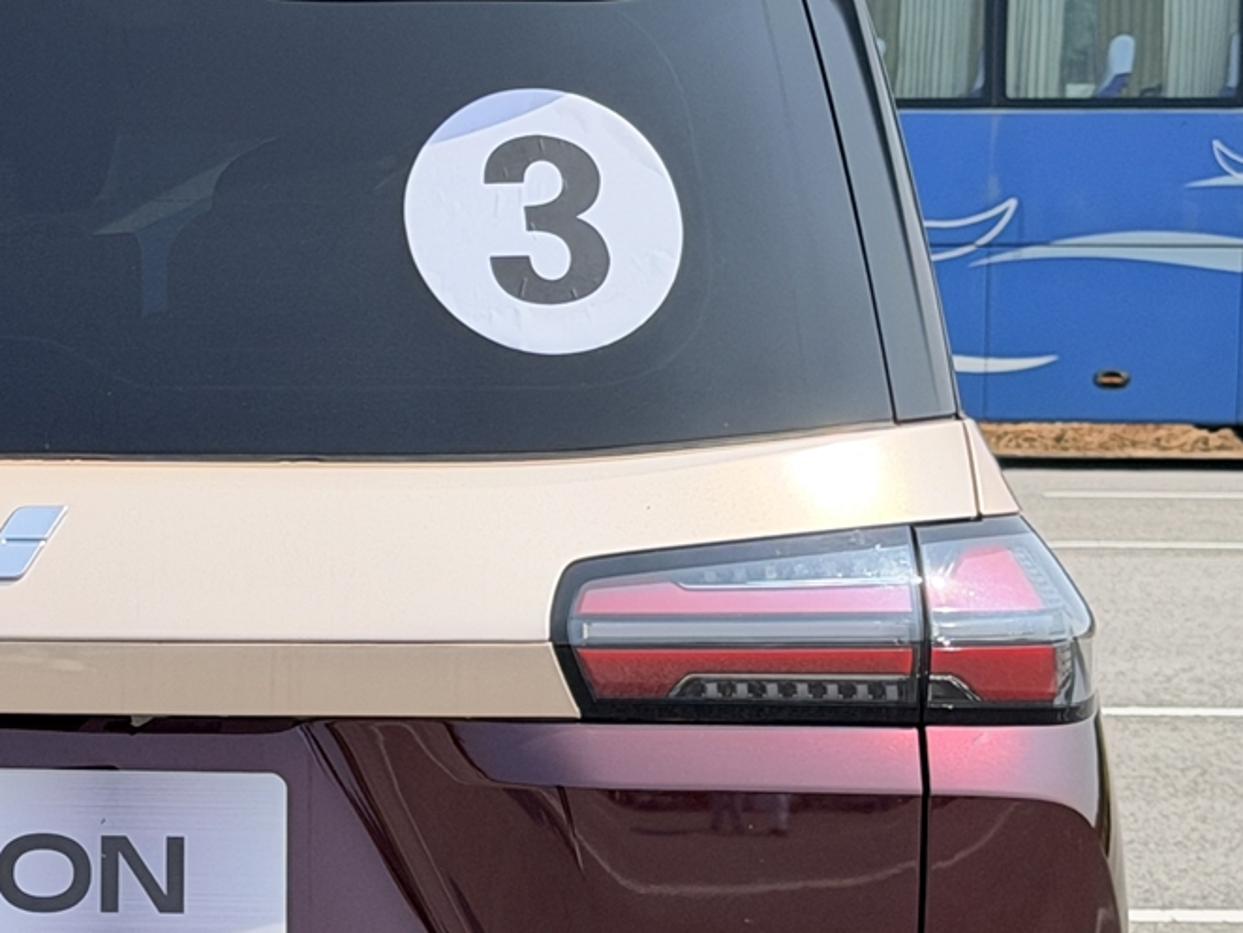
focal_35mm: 145
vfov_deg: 10.2
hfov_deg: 13.4
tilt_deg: -5.7
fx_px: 5209
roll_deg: -0.9
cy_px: 727
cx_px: -71
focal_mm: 6.76
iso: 80
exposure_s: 1/3226
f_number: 1.78
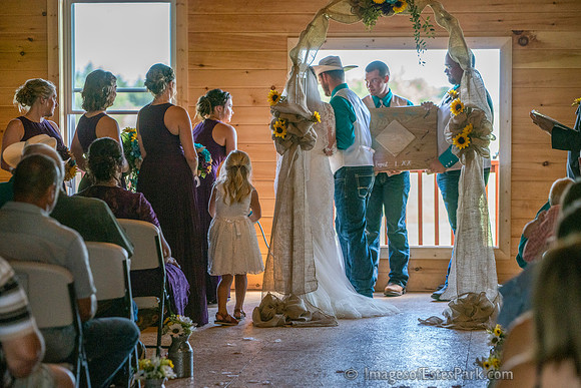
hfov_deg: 17.1
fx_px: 1937
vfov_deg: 11.4
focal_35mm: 120
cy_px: 194
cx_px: 290
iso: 2500
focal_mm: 120
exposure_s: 1/640
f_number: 3.5
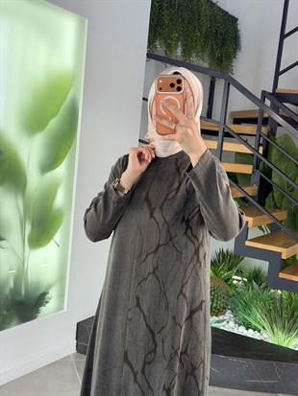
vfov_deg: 39.6
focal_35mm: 48
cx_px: 149
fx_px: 551
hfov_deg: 30.3
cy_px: 198
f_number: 1.78
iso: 80
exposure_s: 1/181
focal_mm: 6.76
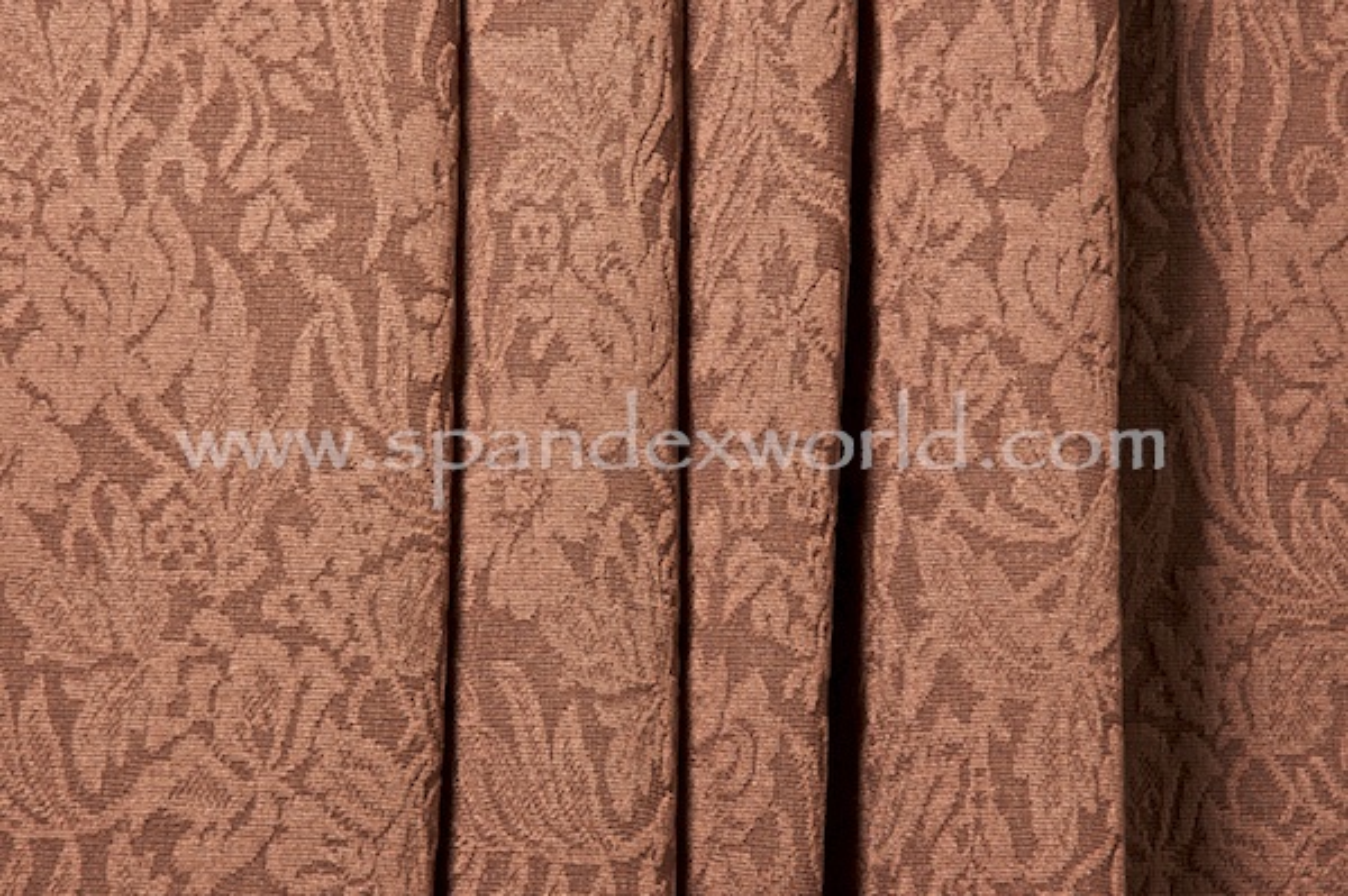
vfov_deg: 6.8
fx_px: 7576
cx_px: 674
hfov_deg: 10.2
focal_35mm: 202
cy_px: 448
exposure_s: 1/640
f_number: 14
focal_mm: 135
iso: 400
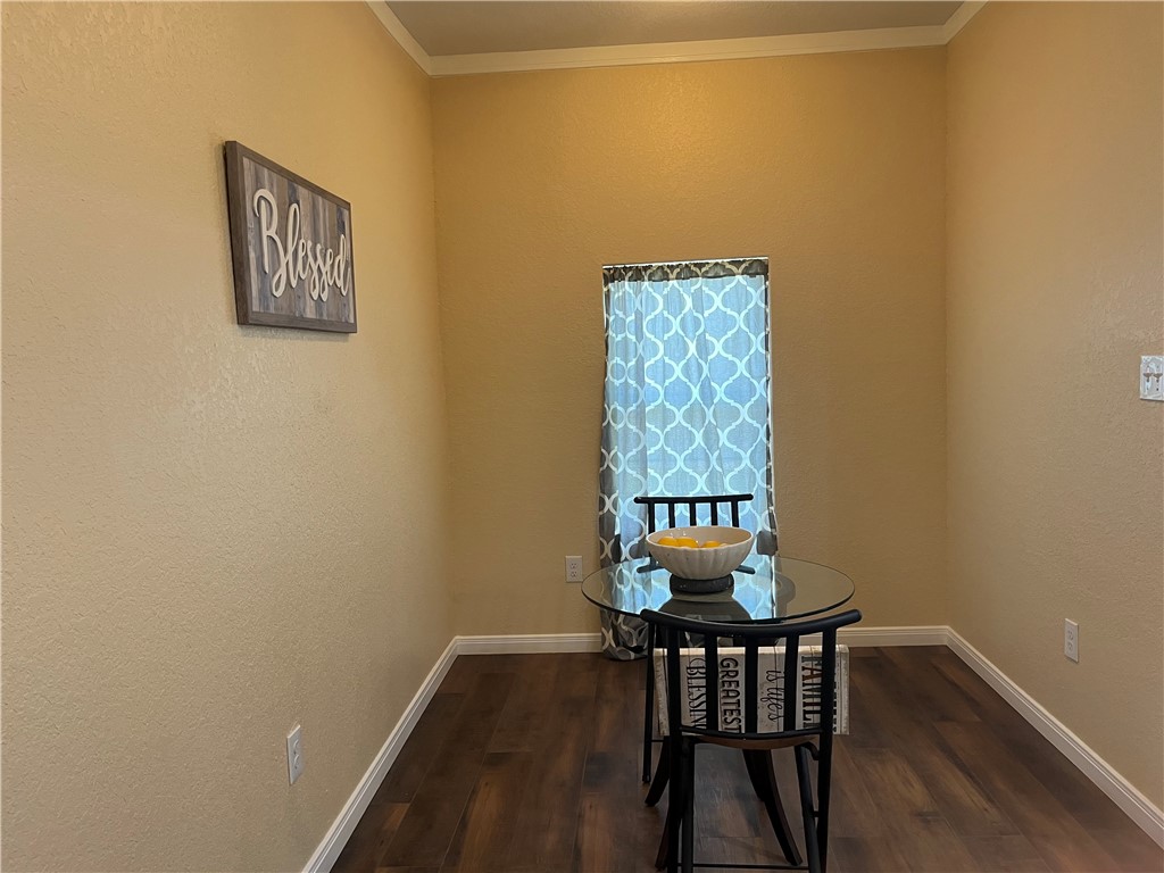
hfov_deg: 67.3
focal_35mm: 26
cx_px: 582
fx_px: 874
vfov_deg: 53.1
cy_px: 436
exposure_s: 1/60
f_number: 1.6
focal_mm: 5.1
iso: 100
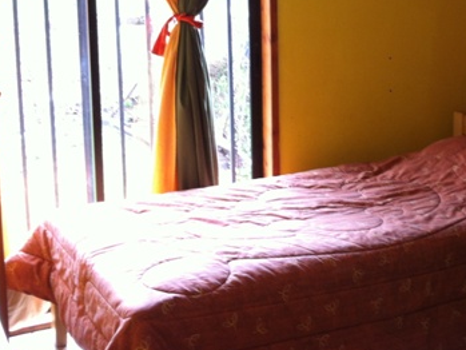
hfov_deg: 29.3
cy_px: 69
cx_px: 394
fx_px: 862
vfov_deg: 22.6
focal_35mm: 64
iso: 80
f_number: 2.8
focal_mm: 3.85
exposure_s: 1/15
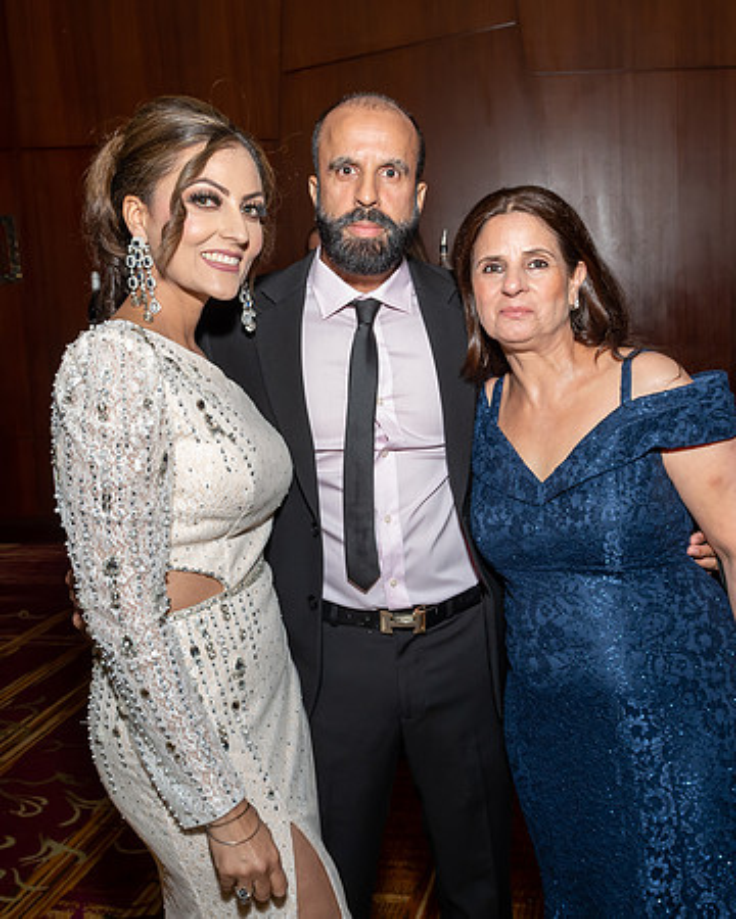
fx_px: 1092
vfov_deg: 45.7
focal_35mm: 40
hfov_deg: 37.2
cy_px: 460
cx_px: 376
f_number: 6.3
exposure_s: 1/250
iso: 400
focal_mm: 19
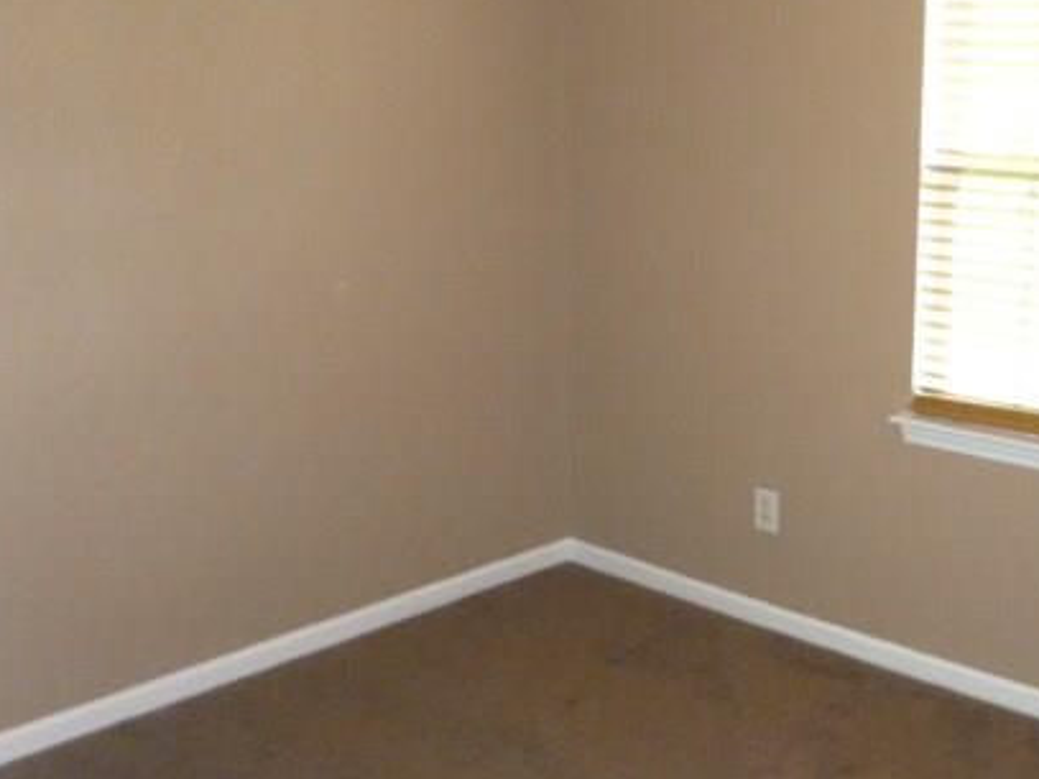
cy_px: 352
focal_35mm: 44
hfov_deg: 42.0
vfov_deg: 32.8
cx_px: 748
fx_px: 1320
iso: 800
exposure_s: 1/60
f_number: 3.1
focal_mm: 5
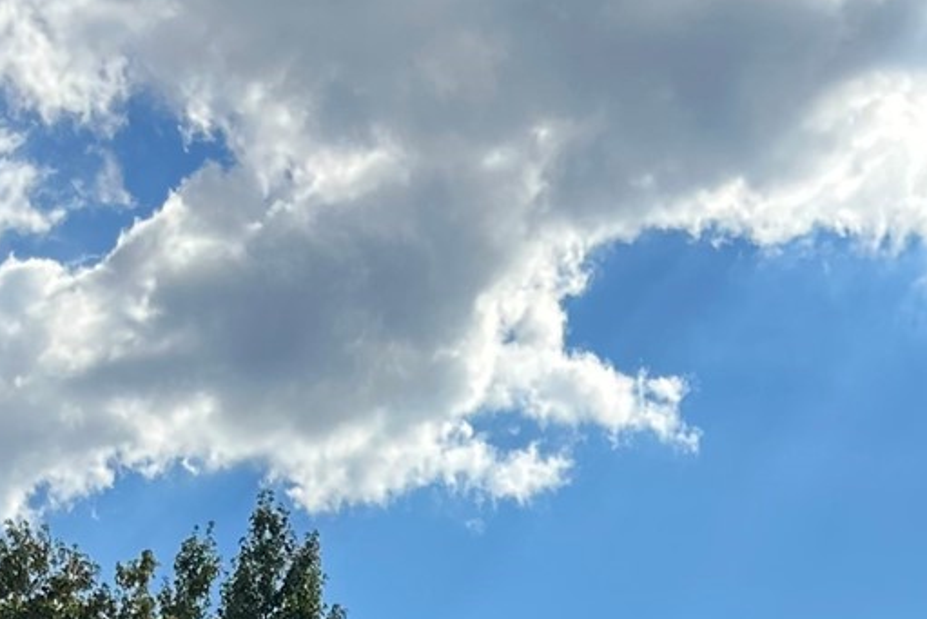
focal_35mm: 100
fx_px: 2576
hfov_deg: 20.4
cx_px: 406
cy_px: 1302
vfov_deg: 12.0
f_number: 1.78
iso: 80
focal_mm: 6.86
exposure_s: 1/3717
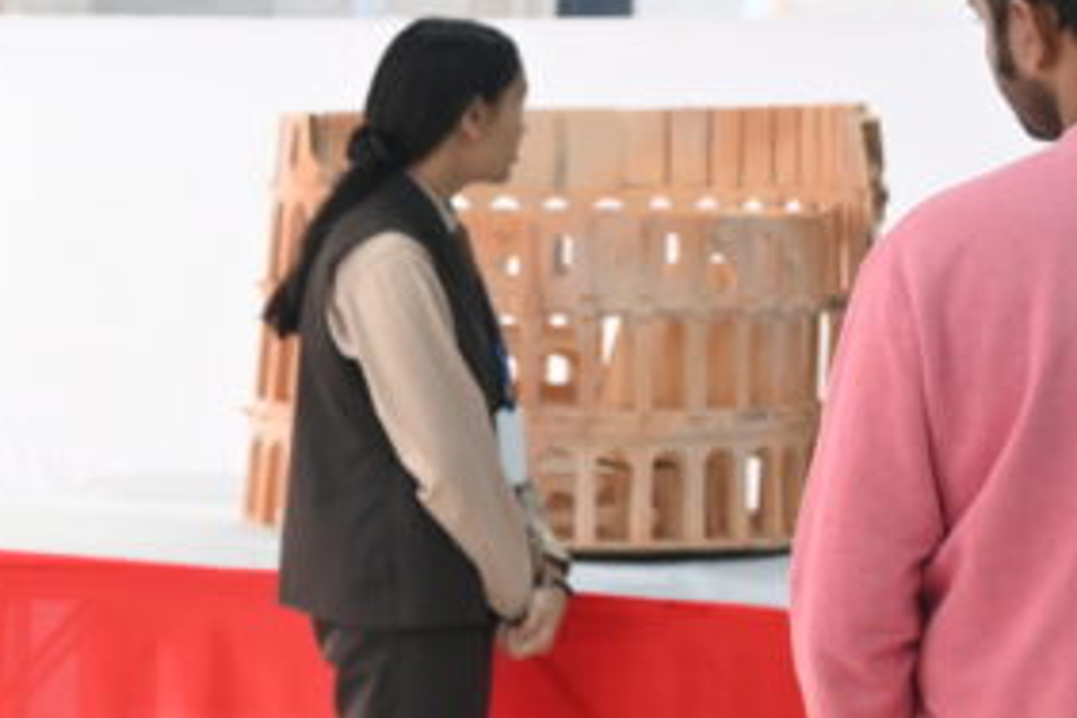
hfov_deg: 14.4
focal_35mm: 127
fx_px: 3799
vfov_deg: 10.8
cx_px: -791
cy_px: 525
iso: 800
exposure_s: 1/160
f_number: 4
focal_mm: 35
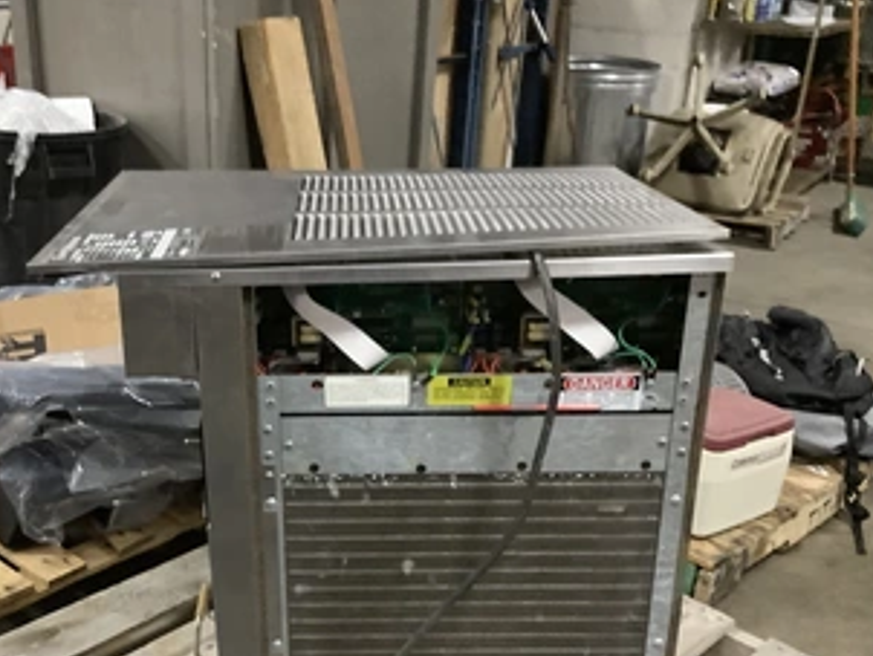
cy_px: 428
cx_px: 361
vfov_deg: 34.9
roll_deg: -1.7
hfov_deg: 45.6
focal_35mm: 41
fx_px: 1035
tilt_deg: -26.4
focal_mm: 3.3
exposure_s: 1/30
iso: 800
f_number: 2.4
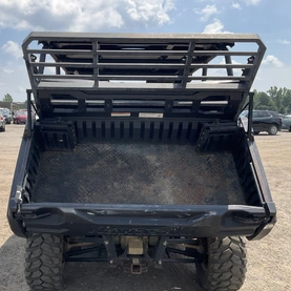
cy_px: 148
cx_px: 111
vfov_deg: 44.9
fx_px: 352
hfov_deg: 44.6
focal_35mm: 37
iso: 25
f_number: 1.8
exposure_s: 1/1412
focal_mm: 3
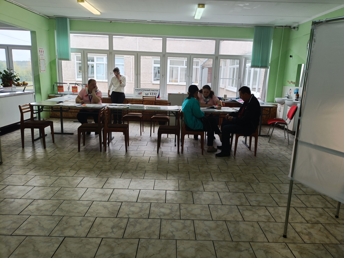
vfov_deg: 54.9
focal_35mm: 25
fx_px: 248
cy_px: 129
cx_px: 172
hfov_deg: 69.4
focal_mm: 4.7
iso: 80
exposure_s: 1/50
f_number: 1.7
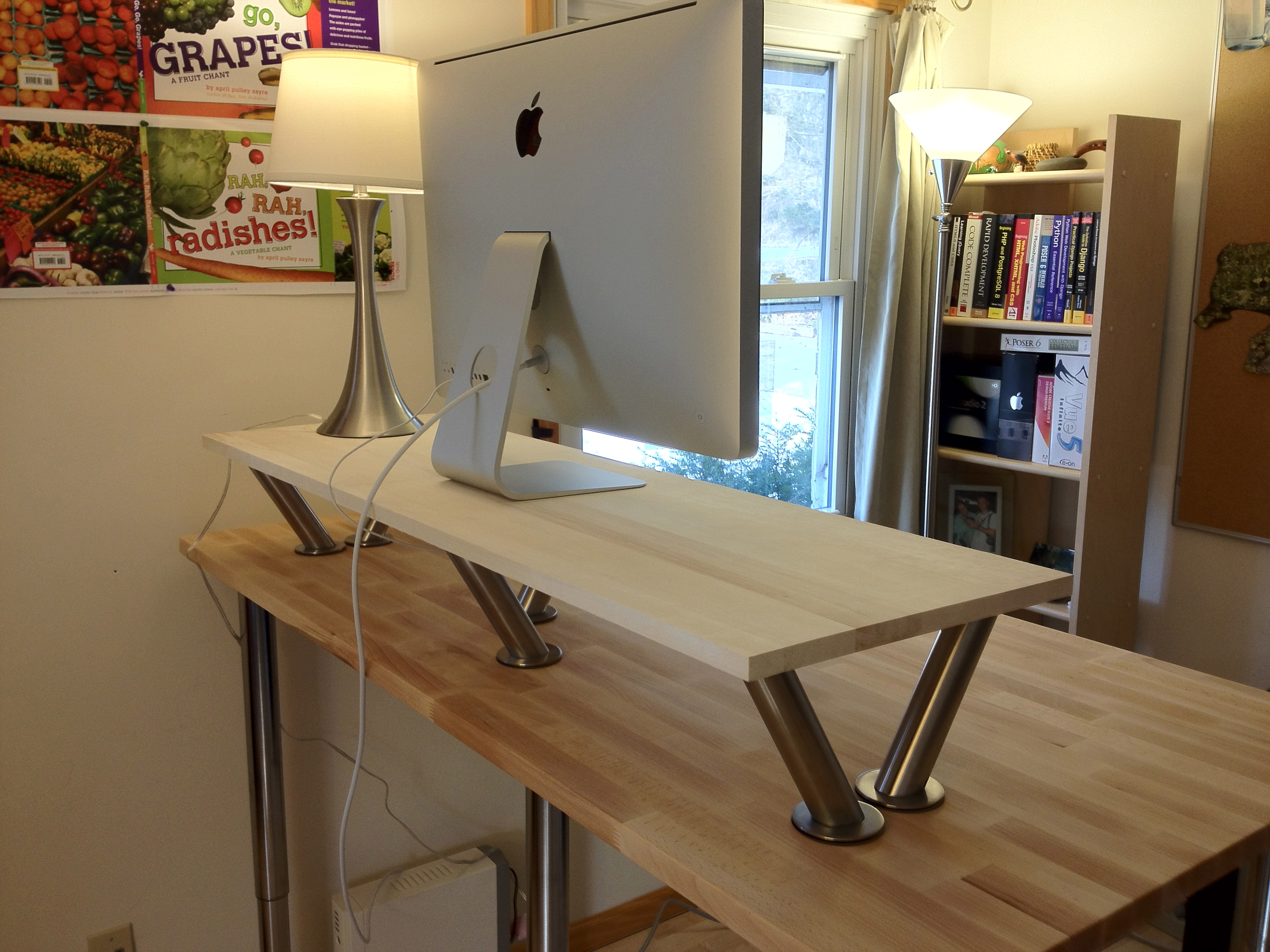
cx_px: 635
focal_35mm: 35
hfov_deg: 52.6
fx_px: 1284
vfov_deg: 40.7
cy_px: 476
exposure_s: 1/40
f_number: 2.4
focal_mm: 4.28
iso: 64
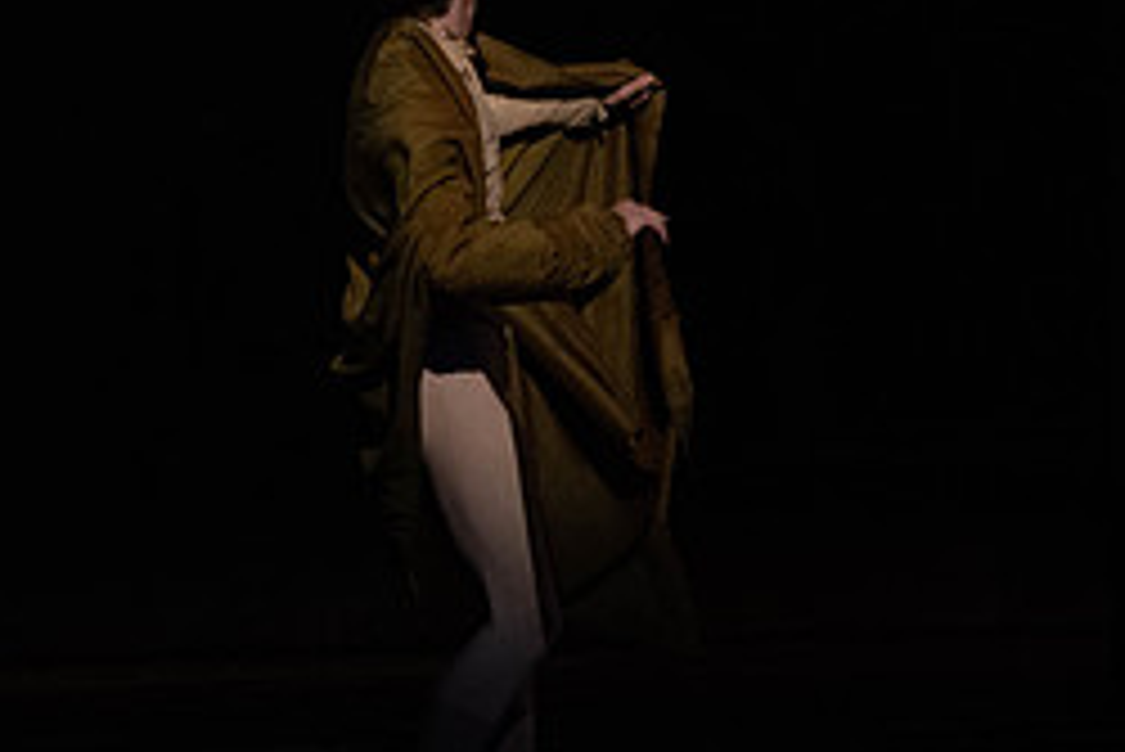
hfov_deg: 2.8
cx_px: 500
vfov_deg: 1.9
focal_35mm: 725
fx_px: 22668
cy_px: 38
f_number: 5.6
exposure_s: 1/250
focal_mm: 312
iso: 8000
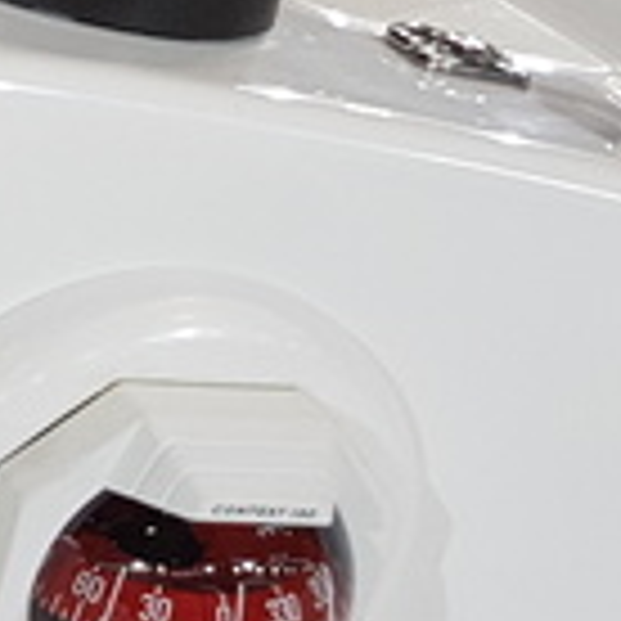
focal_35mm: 133
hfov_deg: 10.1
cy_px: 126
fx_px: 2699
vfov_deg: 13.1
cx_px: -1174
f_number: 1.7
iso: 40
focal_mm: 4.2
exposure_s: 1/50
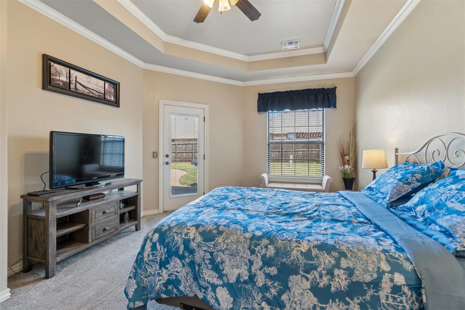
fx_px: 194
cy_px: 155
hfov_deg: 100.4
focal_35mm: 15
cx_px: 232
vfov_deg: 77.3
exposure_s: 1/50
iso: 200
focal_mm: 10
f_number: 6.3
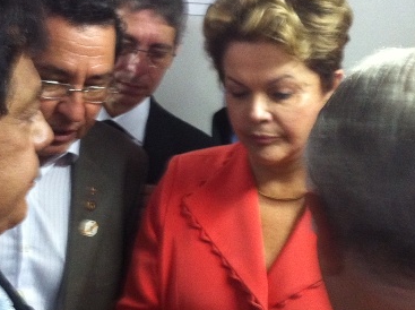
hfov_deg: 31.6
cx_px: 167
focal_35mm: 61
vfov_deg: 24.0
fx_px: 730
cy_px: 156
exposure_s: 1/15
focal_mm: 3.85
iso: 320
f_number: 2.8
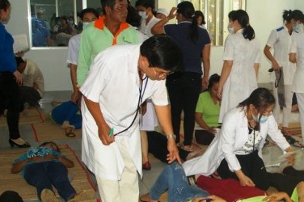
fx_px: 447
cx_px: 266
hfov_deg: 35.6
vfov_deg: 25.4
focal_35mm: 53
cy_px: 122
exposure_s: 1/125
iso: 800
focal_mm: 20
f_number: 6.7
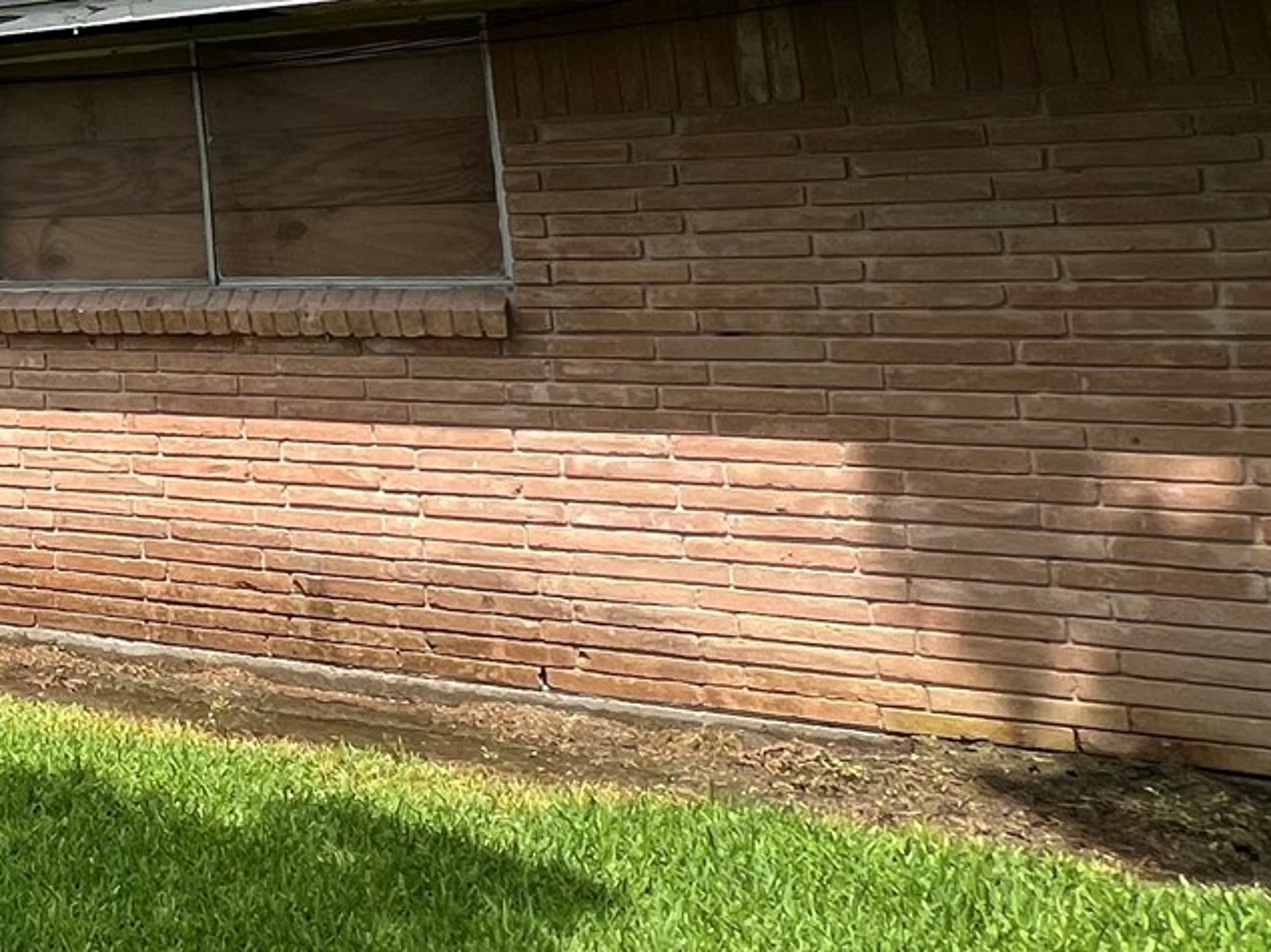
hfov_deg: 29.8
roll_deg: +2.4
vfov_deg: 32.1
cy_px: 44
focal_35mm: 42
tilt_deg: +6.7
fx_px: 1542
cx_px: -567
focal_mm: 1.57
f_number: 1.8
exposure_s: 1/1393
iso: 32
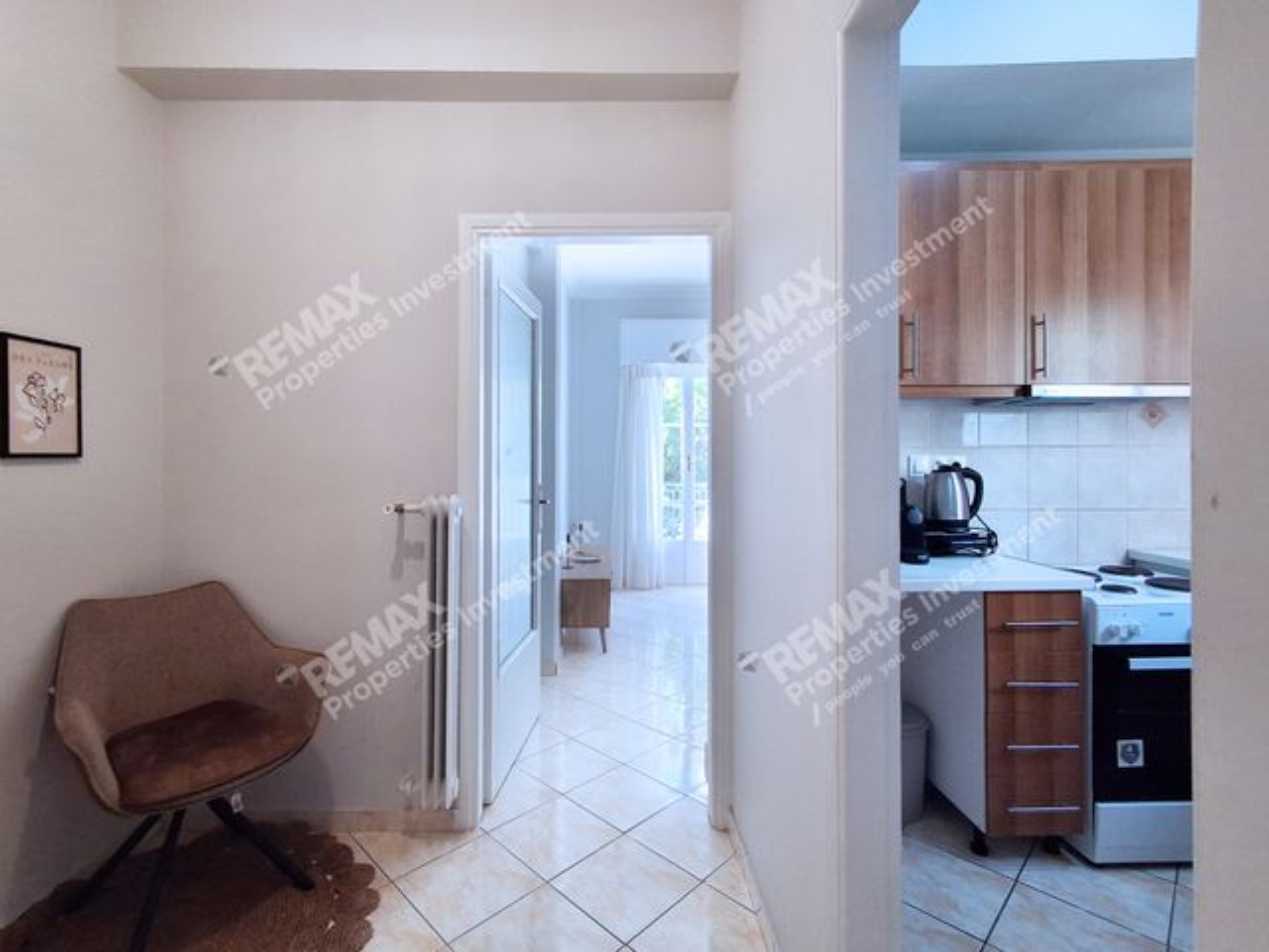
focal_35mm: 16
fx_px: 587
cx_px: 634
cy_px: 476
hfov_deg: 94.5
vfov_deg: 78.1
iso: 64
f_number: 2.2
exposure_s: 1/50
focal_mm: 1.64
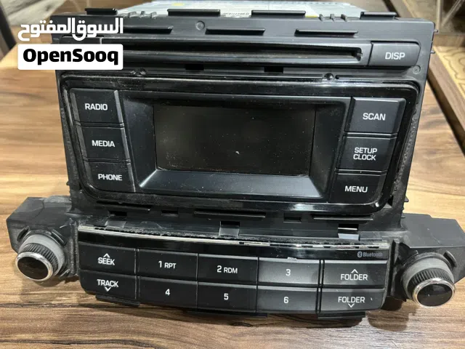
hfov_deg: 67.3
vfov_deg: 53.1
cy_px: 174
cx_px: 232
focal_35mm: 26
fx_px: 349
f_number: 1.5
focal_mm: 5.7
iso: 640
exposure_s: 1/35
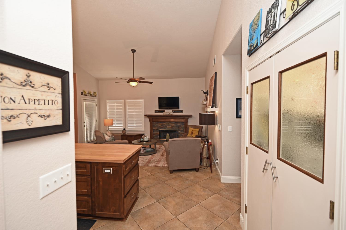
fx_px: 154
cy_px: 115
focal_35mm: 16
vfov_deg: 73.7
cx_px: 173
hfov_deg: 96.8
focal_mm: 16
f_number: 4
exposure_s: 1/60
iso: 560
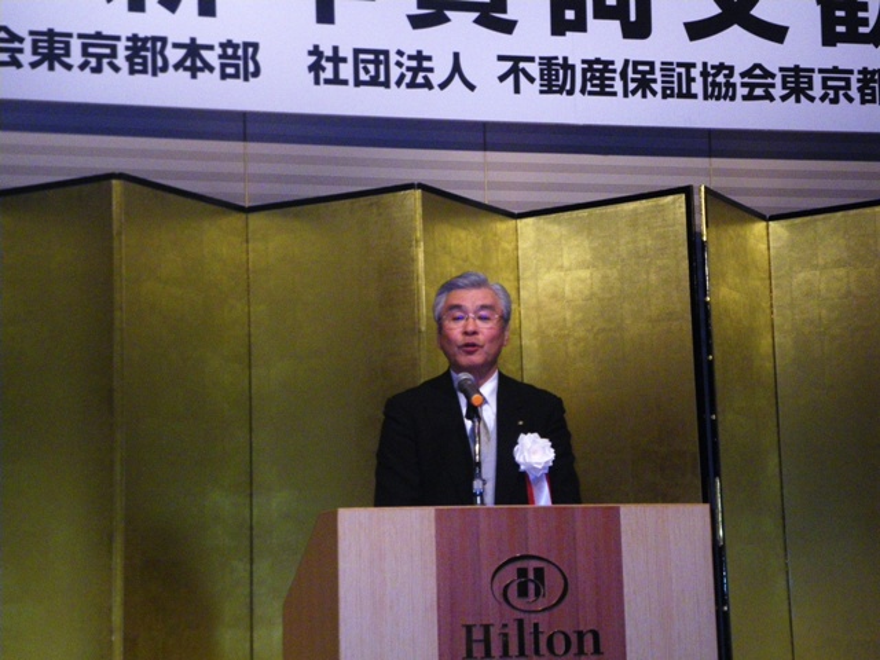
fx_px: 1957
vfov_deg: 19.1
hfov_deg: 25.3
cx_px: 440
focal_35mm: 77
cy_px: 330
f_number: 4.8
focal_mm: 13.7
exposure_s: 1/100
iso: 400
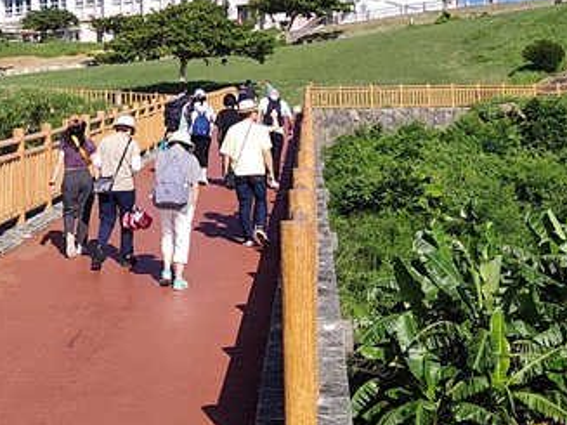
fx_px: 1179
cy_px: 24
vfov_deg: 19.9
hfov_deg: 26.8
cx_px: 160
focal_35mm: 72
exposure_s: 1/577
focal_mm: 6.07
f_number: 1.7
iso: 50
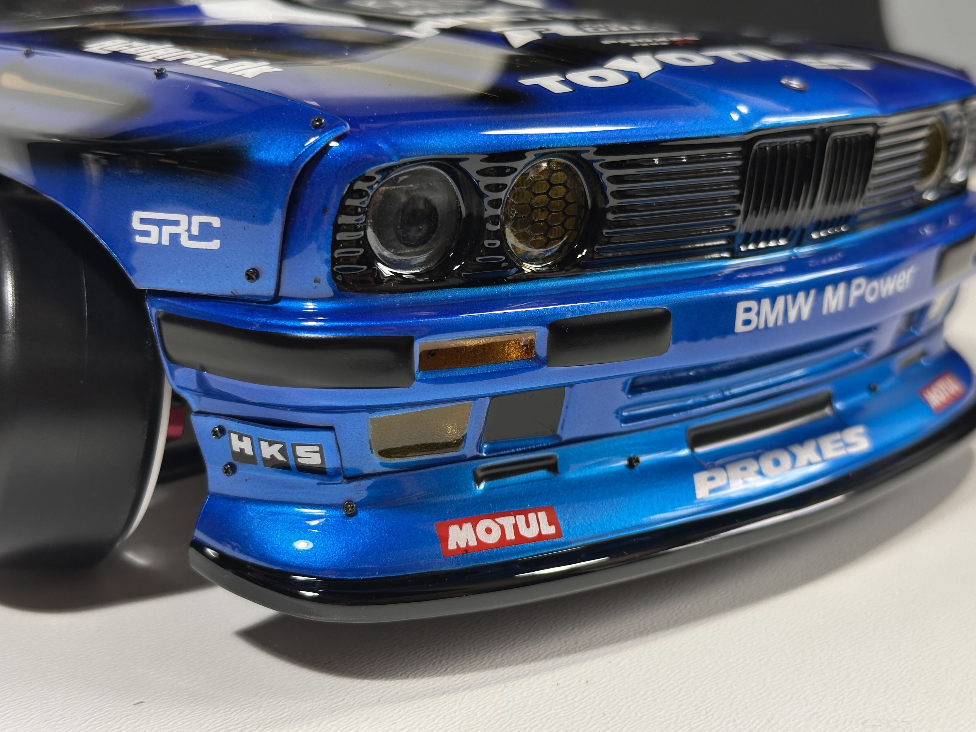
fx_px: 1353
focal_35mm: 48
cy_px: 366
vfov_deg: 30.3
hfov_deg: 39.7
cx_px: 488
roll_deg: -1.0
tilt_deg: -16.1
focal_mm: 6.86
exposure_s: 1/100
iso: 125
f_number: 1.78
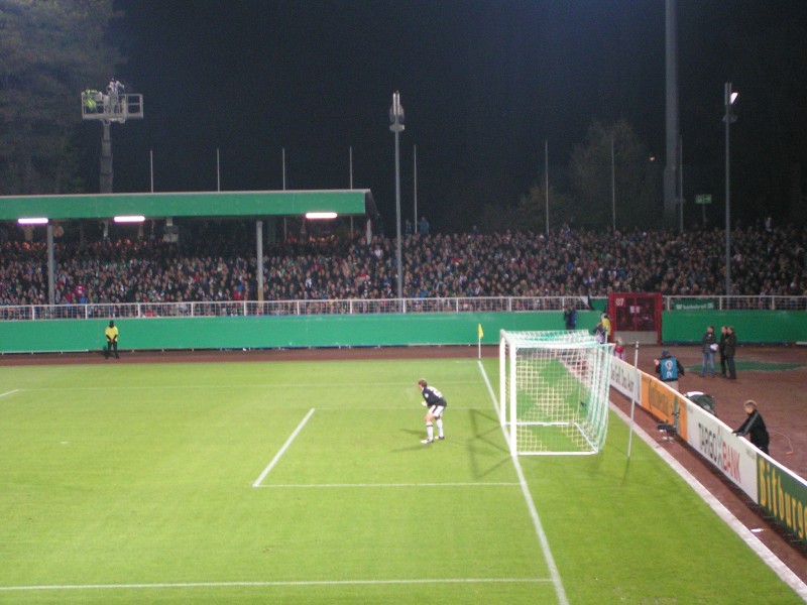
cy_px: 302
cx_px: 404
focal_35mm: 82
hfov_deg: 23.8
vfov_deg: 18.0
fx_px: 1912
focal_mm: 12.6
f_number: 3.2
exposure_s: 1/50
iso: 200
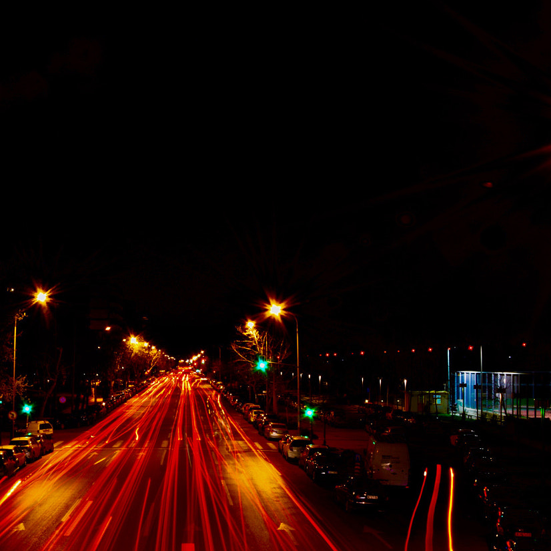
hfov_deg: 32.5
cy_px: 332
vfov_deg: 32.8
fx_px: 933
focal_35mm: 52
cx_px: 160
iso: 100
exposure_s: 25
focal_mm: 21
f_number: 25
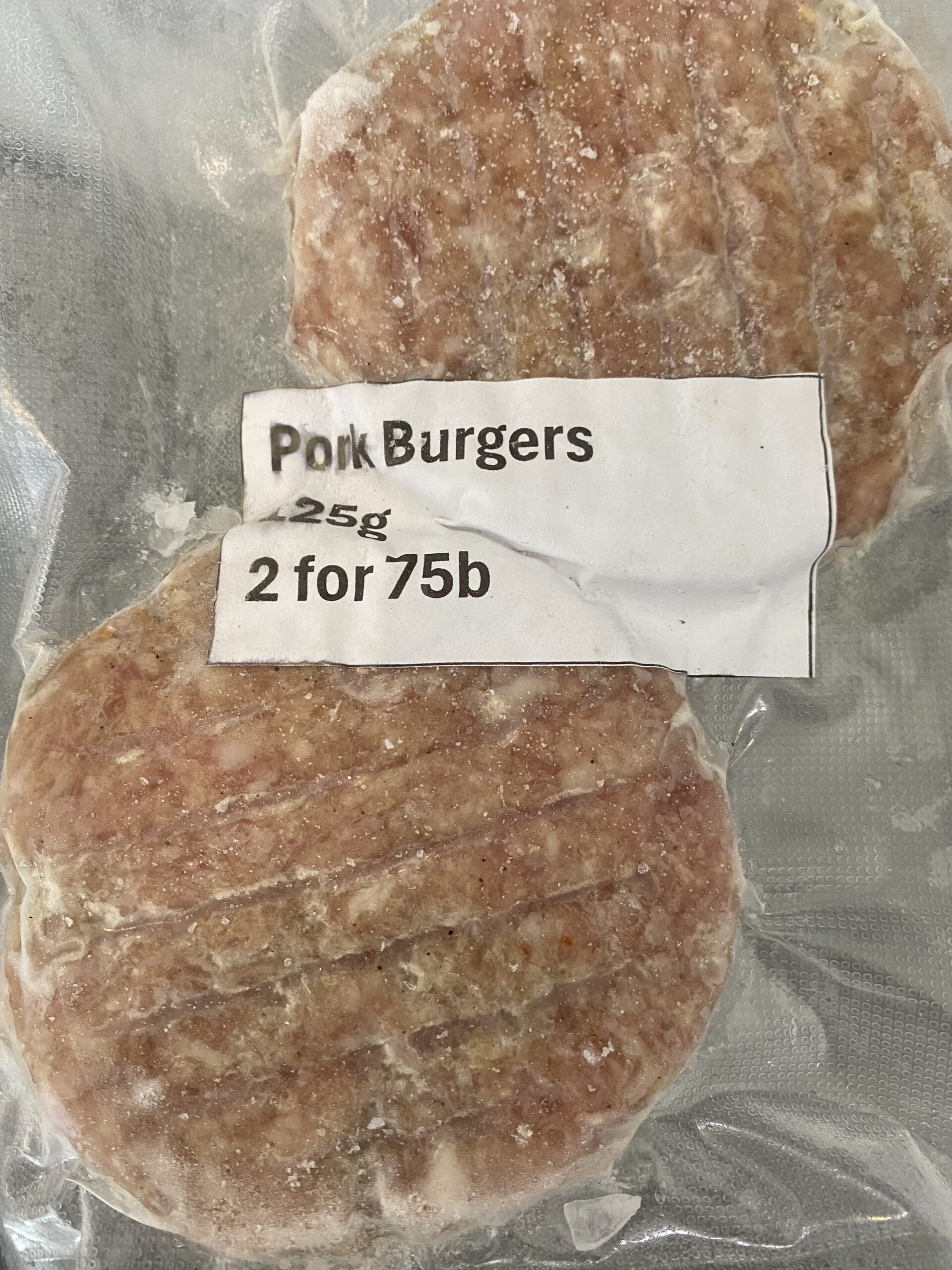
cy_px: 635
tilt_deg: -76.1
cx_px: 476
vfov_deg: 67.3
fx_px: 953
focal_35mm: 26
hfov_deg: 53.1
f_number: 1.8
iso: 125
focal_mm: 4.25
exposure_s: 1/50
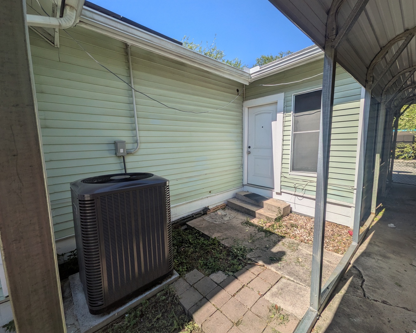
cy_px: 163
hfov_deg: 96.7
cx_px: 218
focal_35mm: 15
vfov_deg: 84.0
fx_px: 185
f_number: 2.2
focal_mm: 1.85
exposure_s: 1/3205
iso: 49
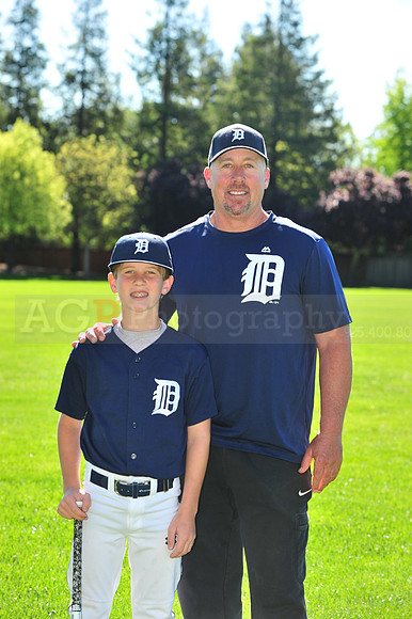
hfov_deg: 11.4
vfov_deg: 17.1
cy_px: 310
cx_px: 206
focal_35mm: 120
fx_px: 2062
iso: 320
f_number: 7.1
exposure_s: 1/400
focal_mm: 120
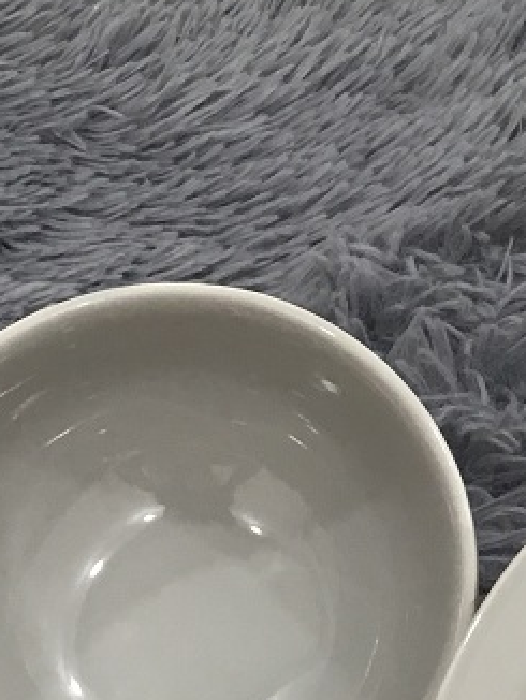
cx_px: 715
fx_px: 2307
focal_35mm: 114
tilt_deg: -41.4
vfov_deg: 17.2
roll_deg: +0.1
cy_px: 262
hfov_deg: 12.5
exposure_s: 1/33
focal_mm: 3.3
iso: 80
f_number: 2.4
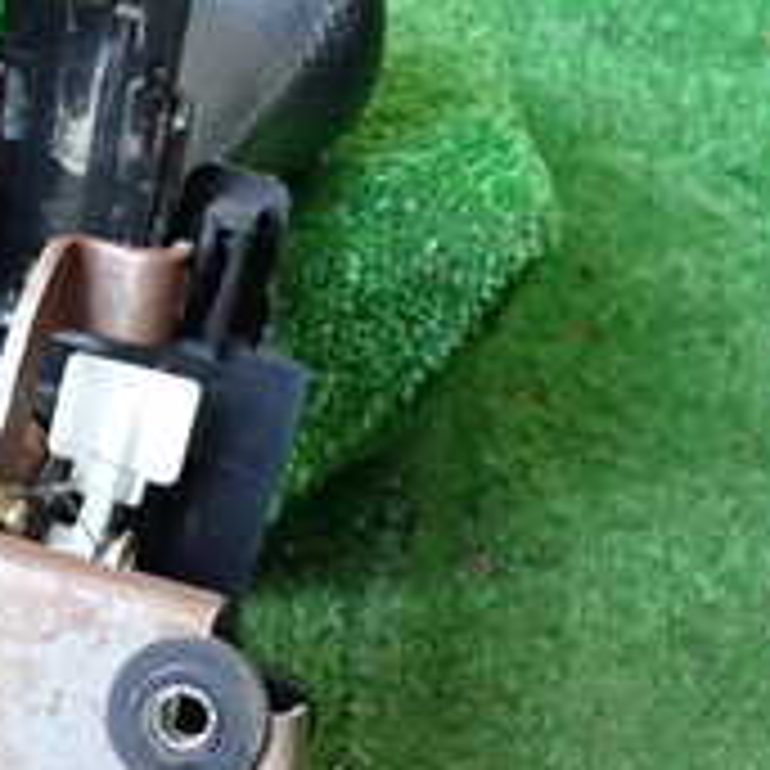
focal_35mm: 93
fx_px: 2340
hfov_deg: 17.9
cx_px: -122
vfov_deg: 18.1
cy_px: 829
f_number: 2.3
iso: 640
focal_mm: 5.4
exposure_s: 1/80
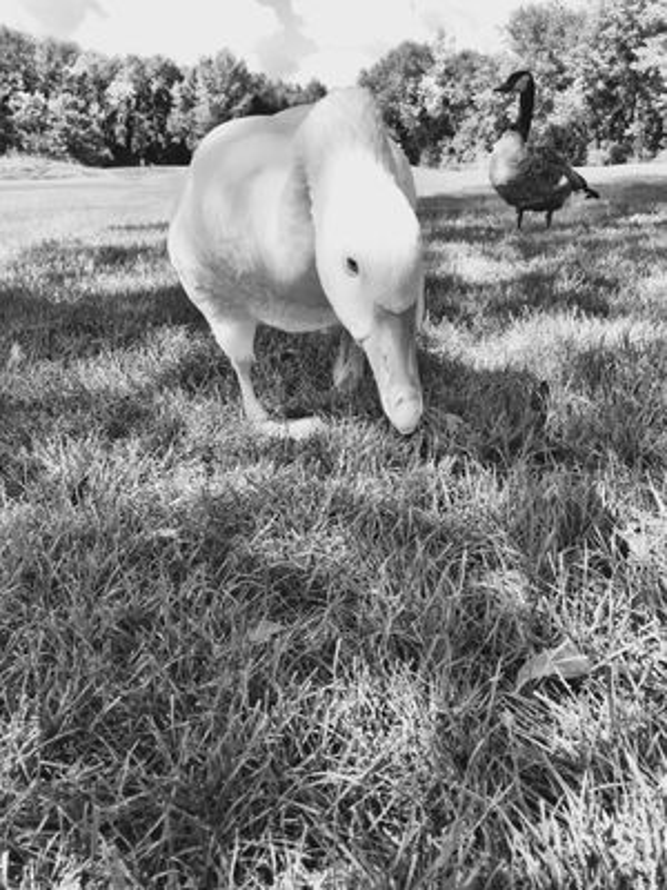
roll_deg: -0.4
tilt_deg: -19.2
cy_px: 445
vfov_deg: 61.7
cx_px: 334
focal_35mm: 29
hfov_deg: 48.2
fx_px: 745
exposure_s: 1/719
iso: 32
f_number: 2.2
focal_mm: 4.15
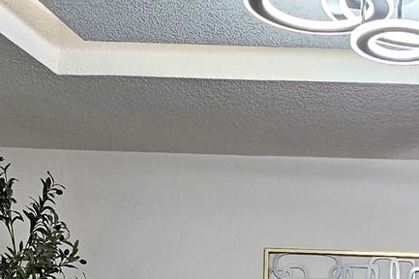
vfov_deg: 18.4
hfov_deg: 29.7
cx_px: 403
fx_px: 744
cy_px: 436
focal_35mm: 64
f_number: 2.2
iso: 80
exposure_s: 1/60
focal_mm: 2.2
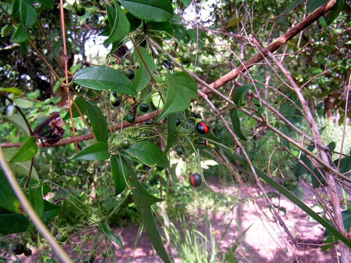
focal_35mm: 38
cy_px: 132
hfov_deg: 49.0
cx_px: 176
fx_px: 385
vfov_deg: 37.7
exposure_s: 1/60
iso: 50
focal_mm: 6.3
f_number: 3.5
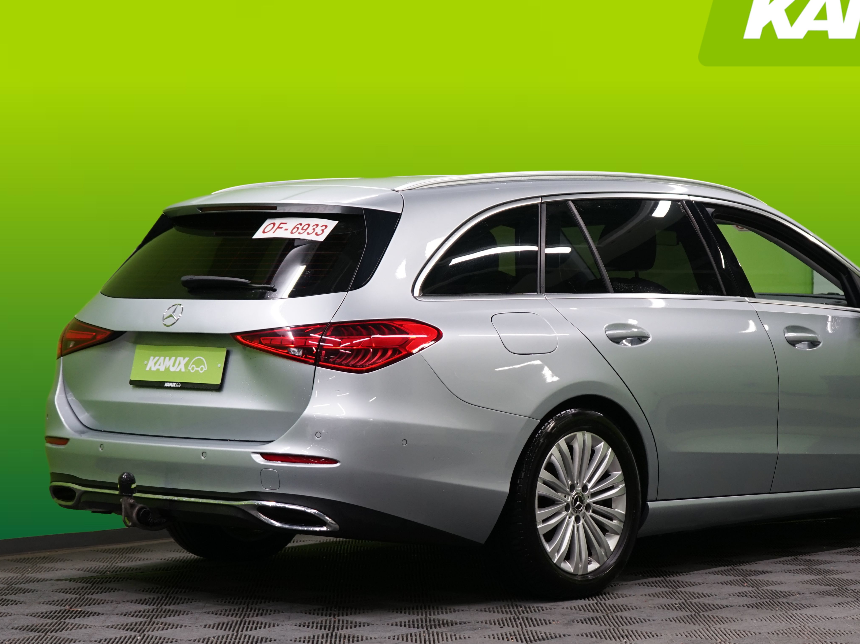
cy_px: 339
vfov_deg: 15.6
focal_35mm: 95
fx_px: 2360
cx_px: 540
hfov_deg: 20.6
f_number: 5.6
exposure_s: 1/50
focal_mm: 67
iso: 800
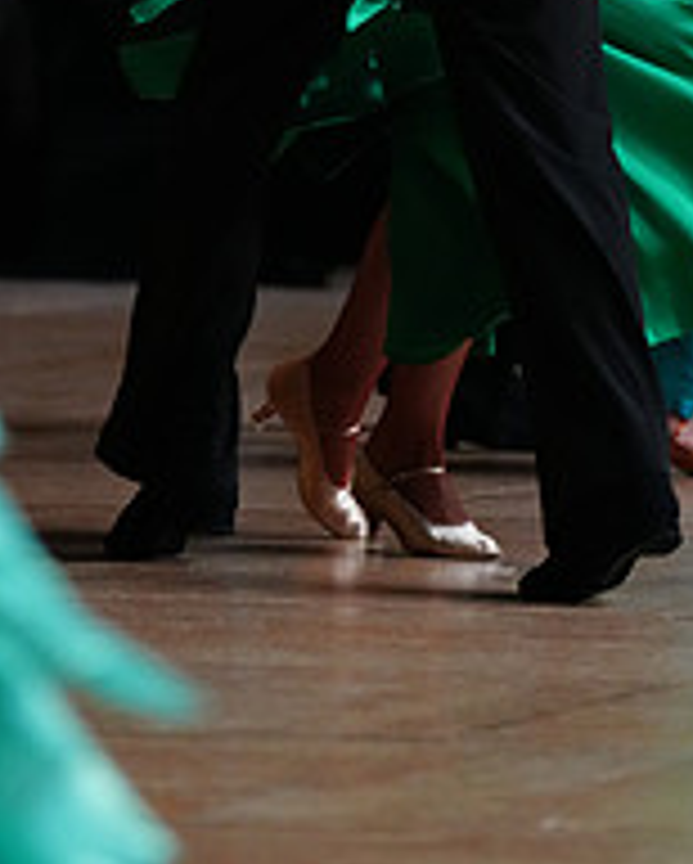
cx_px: 542
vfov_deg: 3.4
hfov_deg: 2.7
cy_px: -238
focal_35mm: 566
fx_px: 14488
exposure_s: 1/400
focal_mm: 200
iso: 4000
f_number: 4
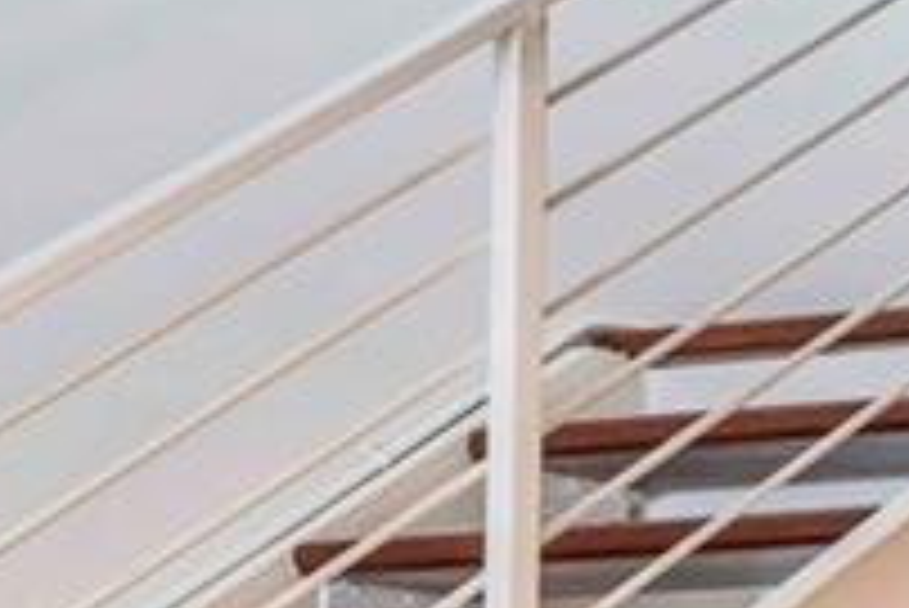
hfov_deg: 10.1
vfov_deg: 7.5
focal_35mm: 177
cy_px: 1144
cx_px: 2182
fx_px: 4472
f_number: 8
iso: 100
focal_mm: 35
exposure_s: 1/1.67
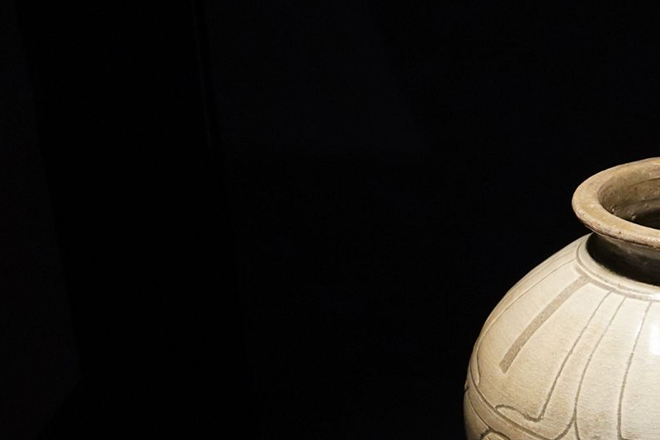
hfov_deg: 30.5
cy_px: 465
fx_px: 1100
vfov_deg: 21.6
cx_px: 690
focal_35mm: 60
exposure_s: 1/80
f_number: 4
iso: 3200
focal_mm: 24
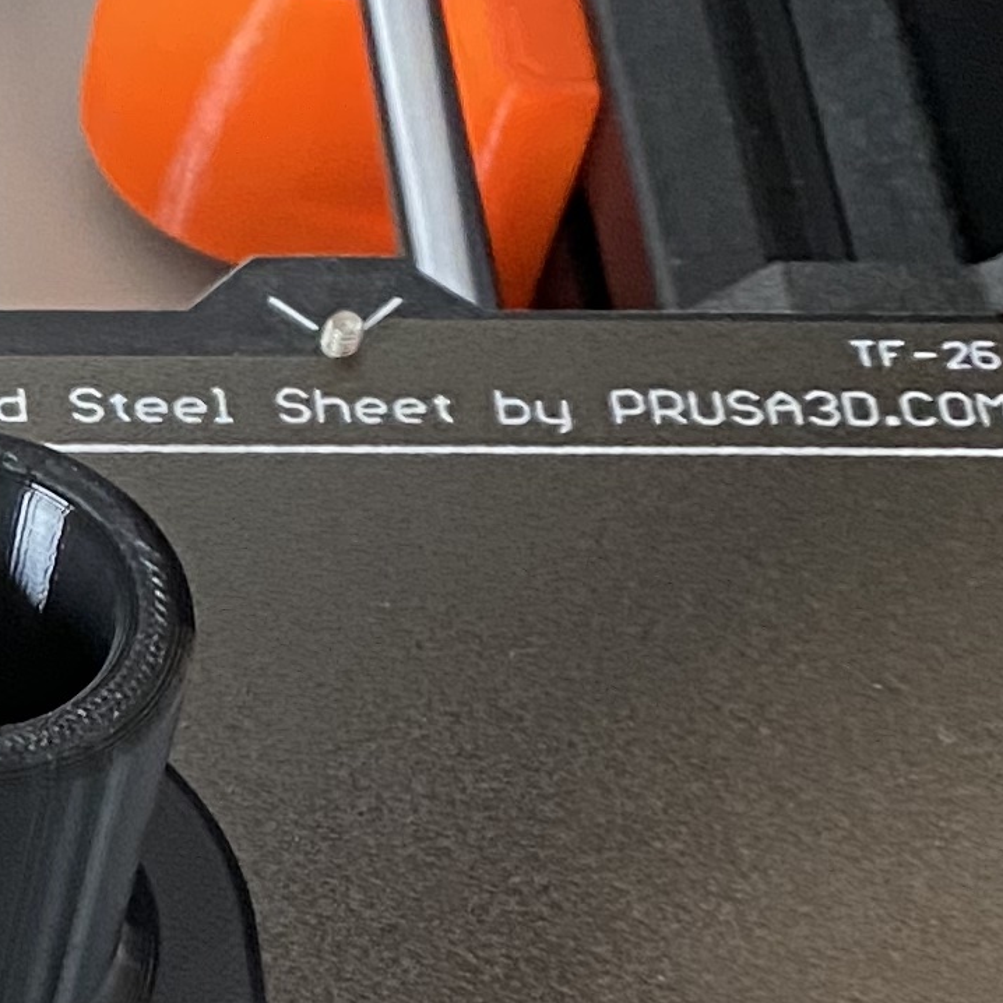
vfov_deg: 13.3
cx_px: -524
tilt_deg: -55.5
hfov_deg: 12.8
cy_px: 1038
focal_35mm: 129
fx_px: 4229
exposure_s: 1/40
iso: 500
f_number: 1.8
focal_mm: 4.25
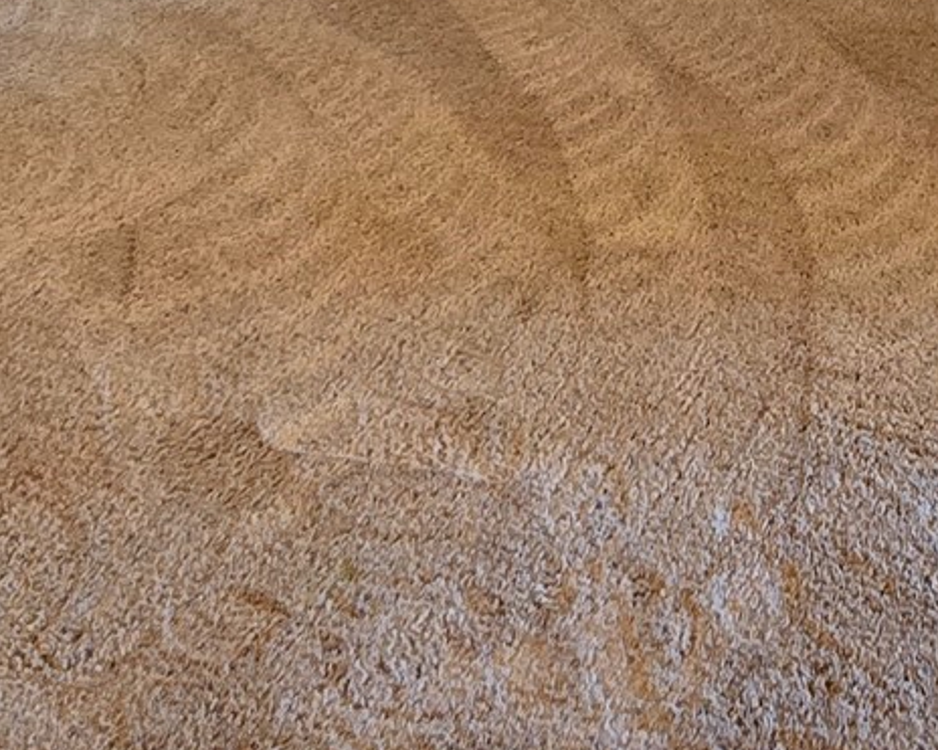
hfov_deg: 32.5
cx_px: 772
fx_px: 1554
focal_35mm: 56
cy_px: -160
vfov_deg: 24.5
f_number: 2.2
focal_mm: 2.2
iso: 400
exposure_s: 1/60
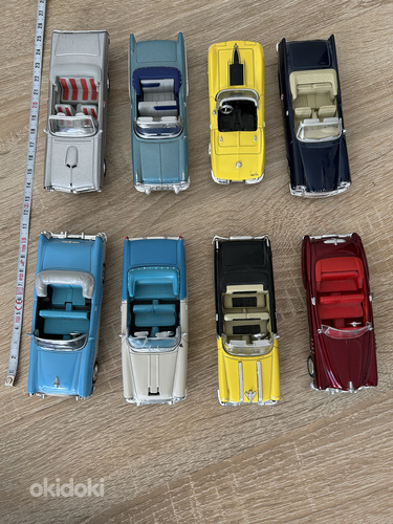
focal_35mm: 26
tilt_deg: -85.0
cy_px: 262
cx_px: 196
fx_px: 394
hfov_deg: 53.1
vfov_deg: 67.3
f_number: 1.5
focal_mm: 5.7
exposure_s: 1/100
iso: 100
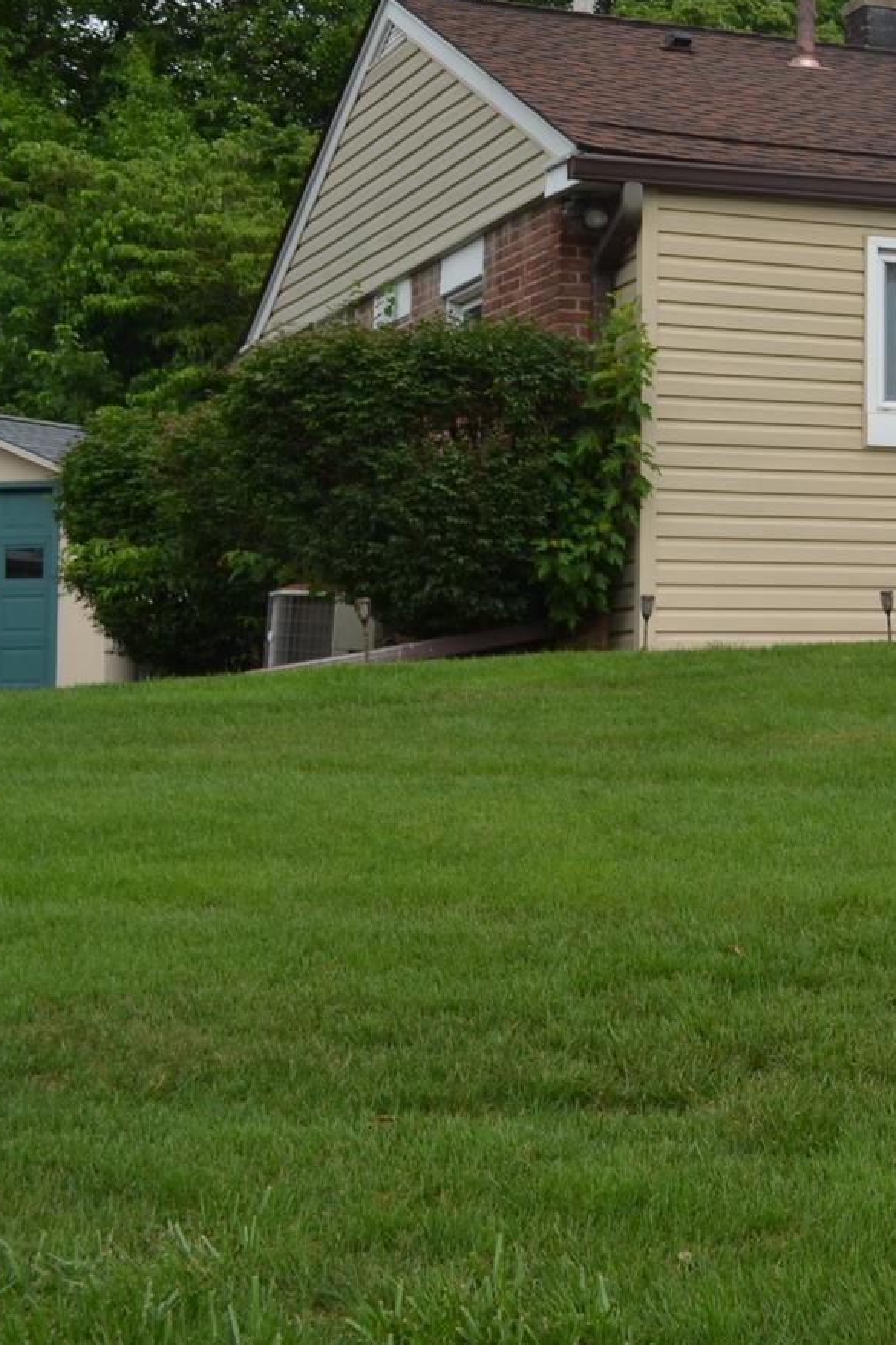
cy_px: 447
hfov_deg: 15.5
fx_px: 2876
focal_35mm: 77
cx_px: 1547
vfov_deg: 26.2
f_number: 9
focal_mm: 22
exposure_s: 1/200
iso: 100
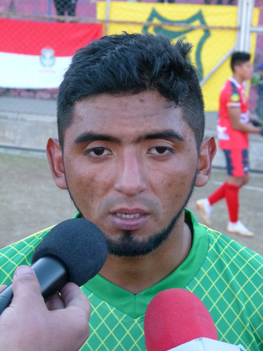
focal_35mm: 99
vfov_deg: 19.8
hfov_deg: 14.9
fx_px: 1003
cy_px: 176
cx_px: 132
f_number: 3.5
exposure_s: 1/125
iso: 320
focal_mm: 17.8
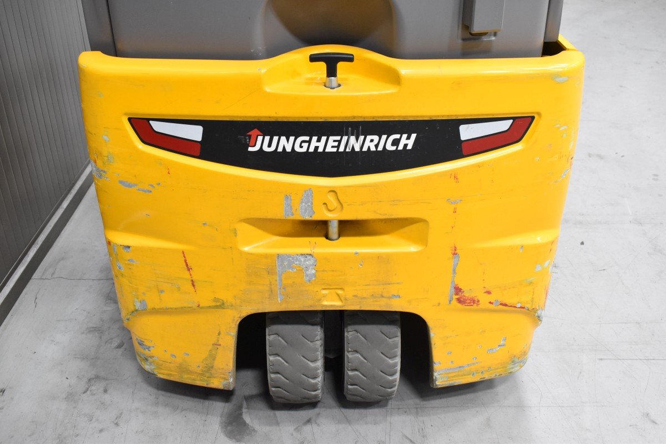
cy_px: 222
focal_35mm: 36
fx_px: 666
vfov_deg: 36.9
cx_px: 333
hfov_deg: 53.1
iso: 1600
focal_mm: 24
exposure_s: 1/30
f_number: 5
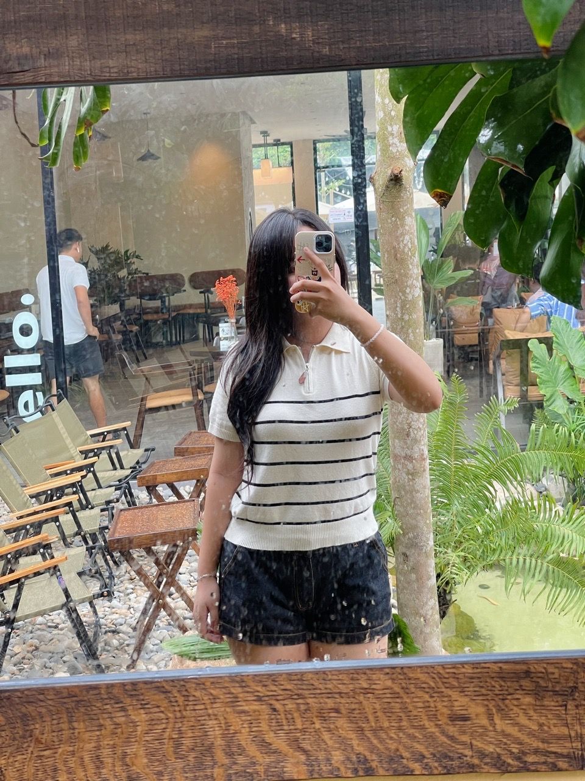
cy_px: 390
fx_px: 1442
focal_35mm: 64
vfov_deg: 30.3
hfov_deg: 22.9
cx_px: 292
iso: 50
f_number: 2.2
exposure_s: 1/99
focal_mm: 7.5
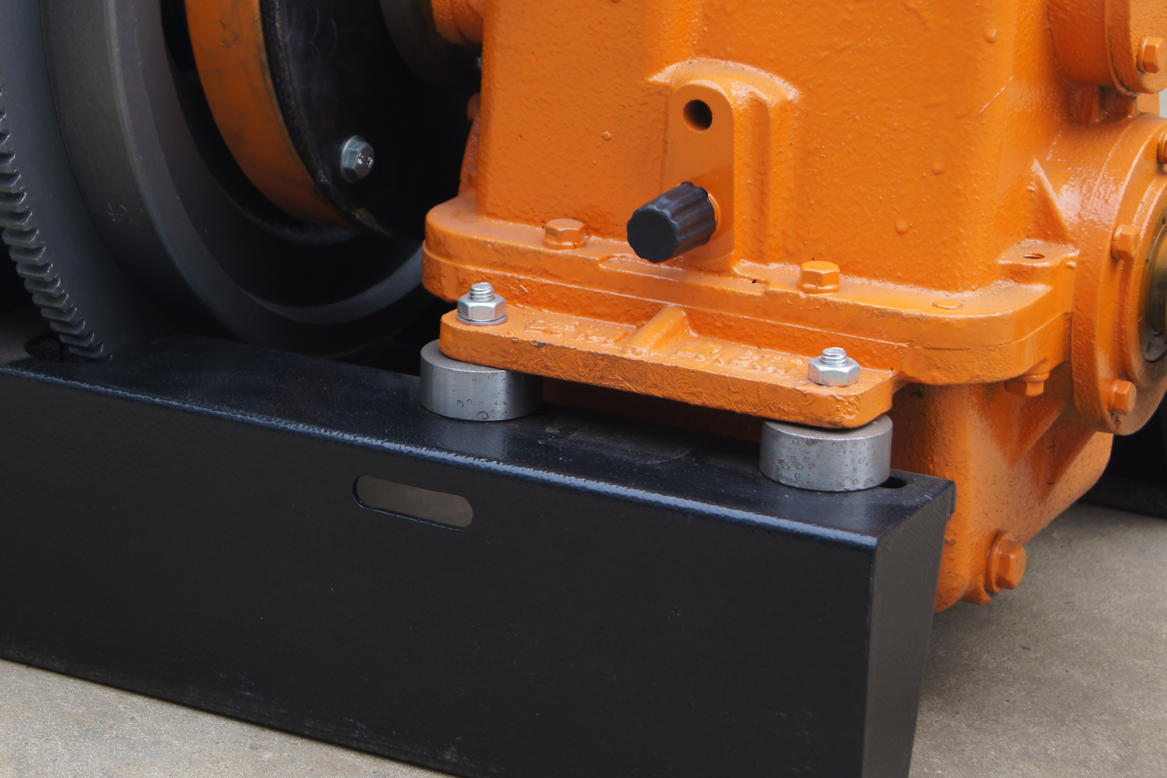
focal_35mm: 103
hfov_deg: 19.8
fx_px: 3331
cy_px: 282
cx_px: 355
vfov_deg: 13.3
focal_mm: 45
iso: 100
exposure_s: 1/80
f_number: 5.6
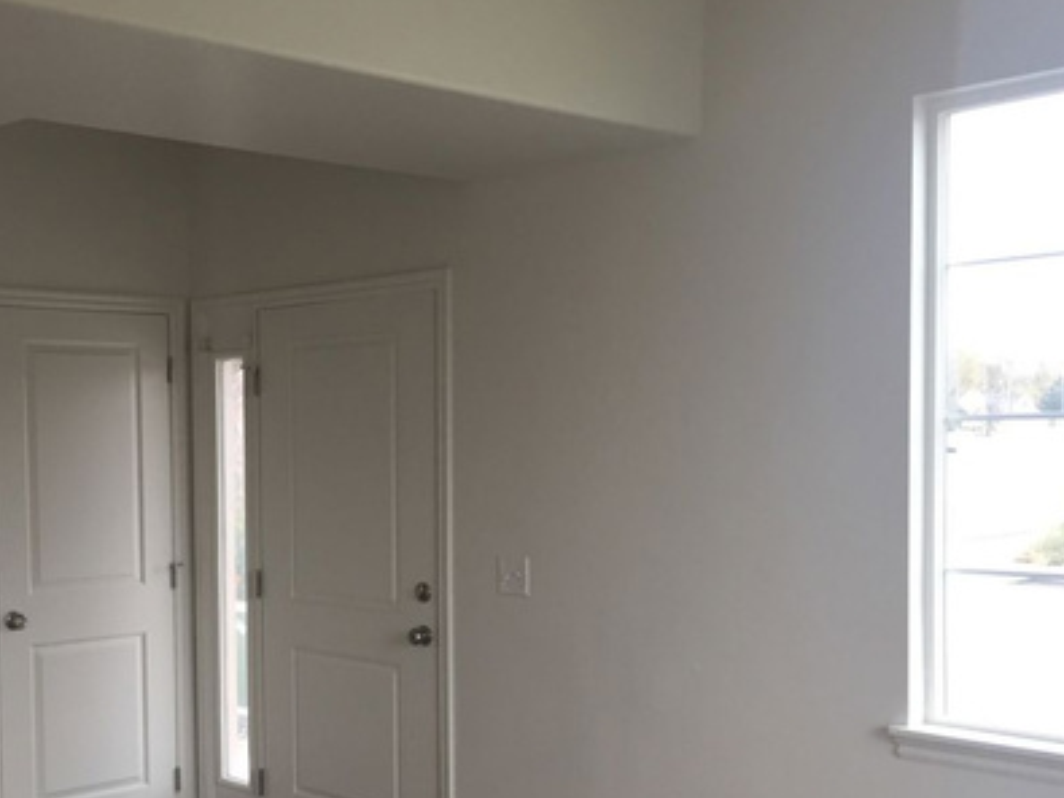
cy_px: 528
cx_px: 294
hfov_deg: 39.6
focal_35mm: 47
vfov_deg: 30.6
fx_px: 1444
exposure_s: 1/30
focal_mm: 4.15
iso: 32
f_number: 2.2
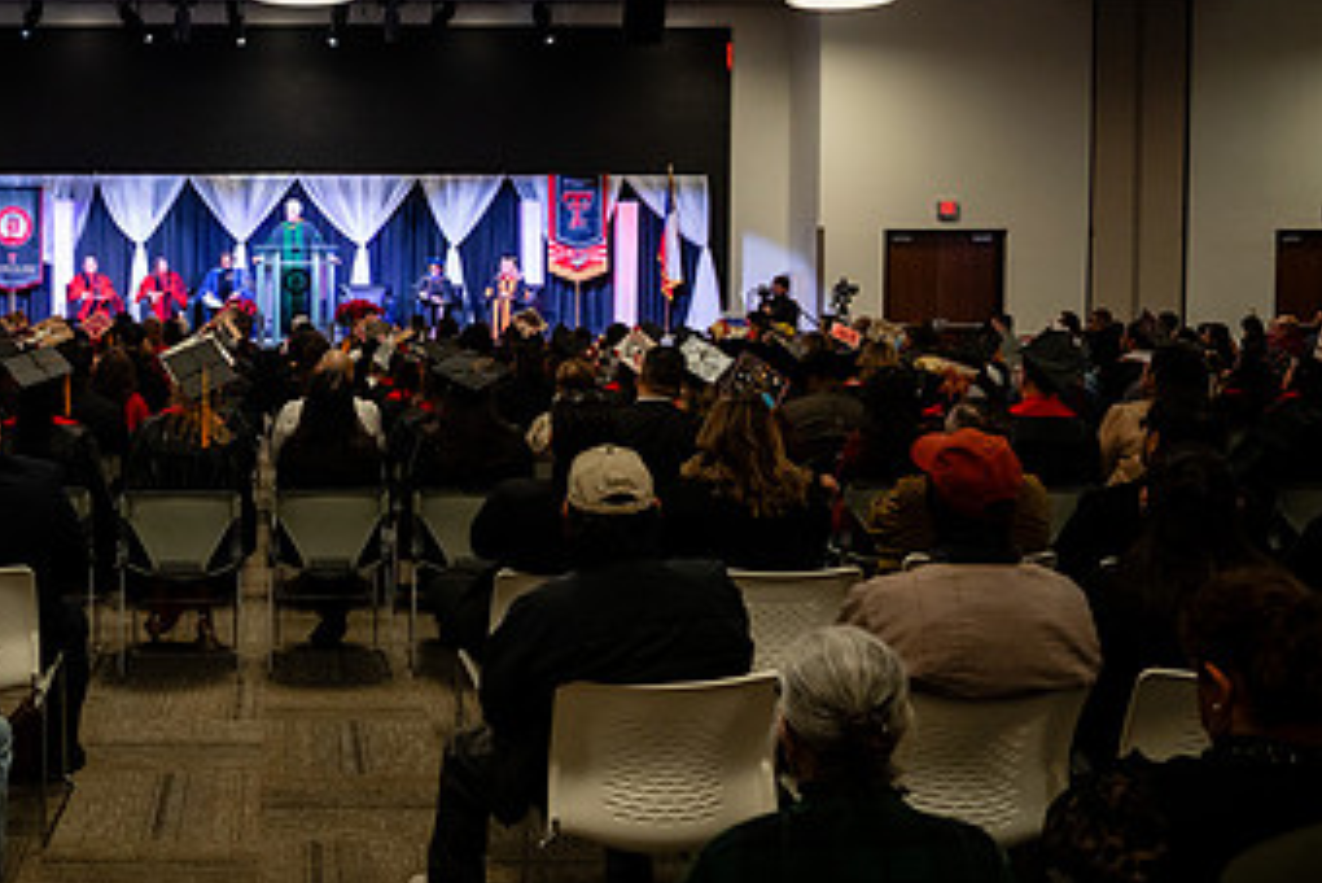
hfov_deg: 44.8
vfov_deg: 32.6
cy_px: 368
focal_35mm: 41
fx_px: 1506
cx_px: 245
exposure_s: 1/125
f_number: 5.6
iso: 2000
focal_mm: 24
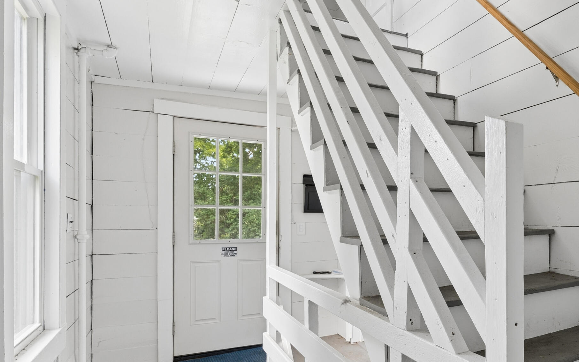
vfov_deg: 45.8
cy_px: 217
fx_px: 426
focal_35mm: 27
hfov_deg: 62.0
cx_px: 472
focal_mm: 16
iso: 320
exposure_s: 1/13
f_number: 7.1
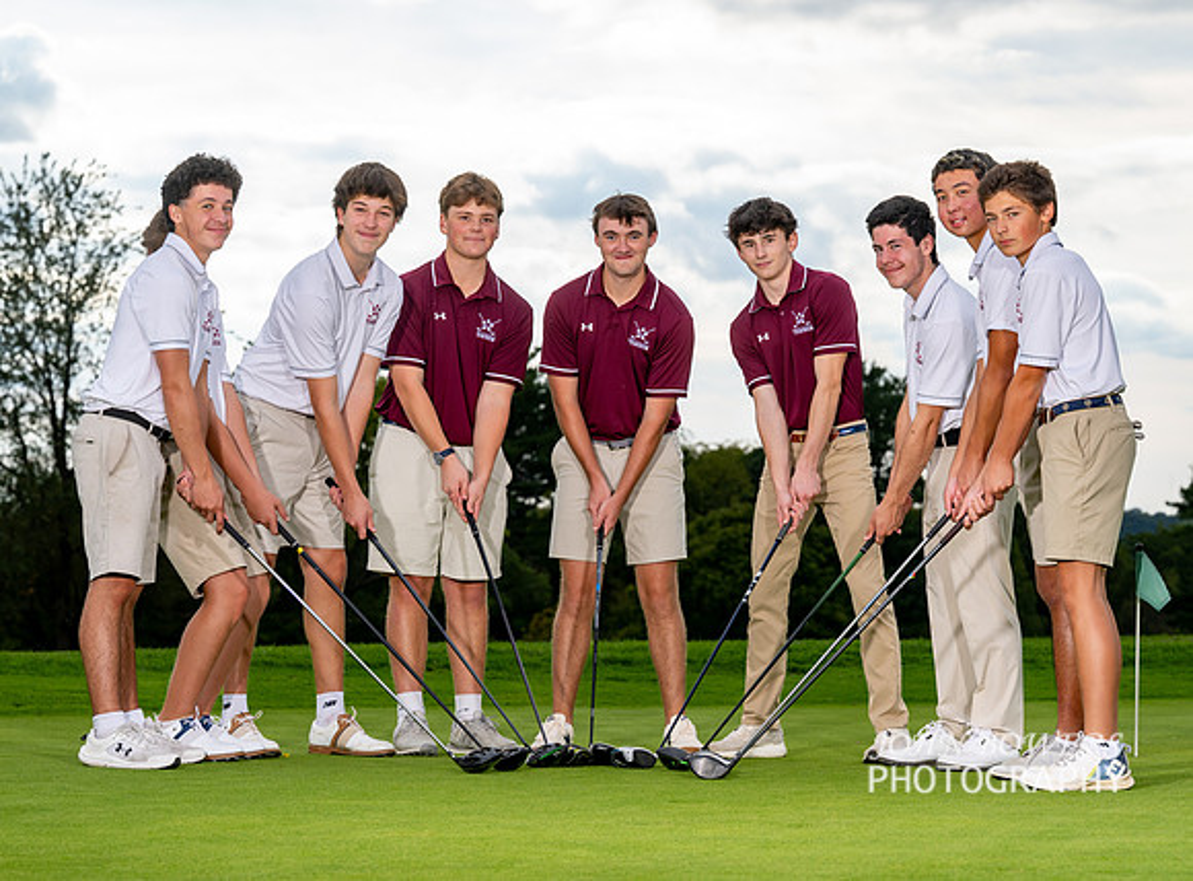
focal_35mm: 116
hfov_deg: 17.1
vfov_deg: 12.7
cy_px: 464
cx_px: 723
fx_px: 3963
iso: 160
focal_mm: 79
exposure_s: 1/500
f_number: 5.6
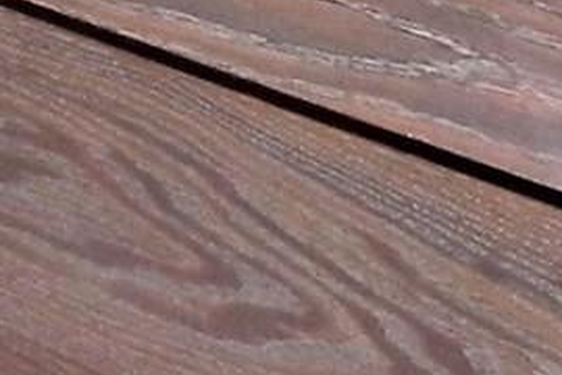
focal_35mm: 205
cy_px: -722
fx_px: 3200
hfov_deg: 9.8
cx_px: -168
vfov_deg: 6.2
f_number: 2.8
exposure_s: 1/30
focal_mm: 4.6
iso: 200
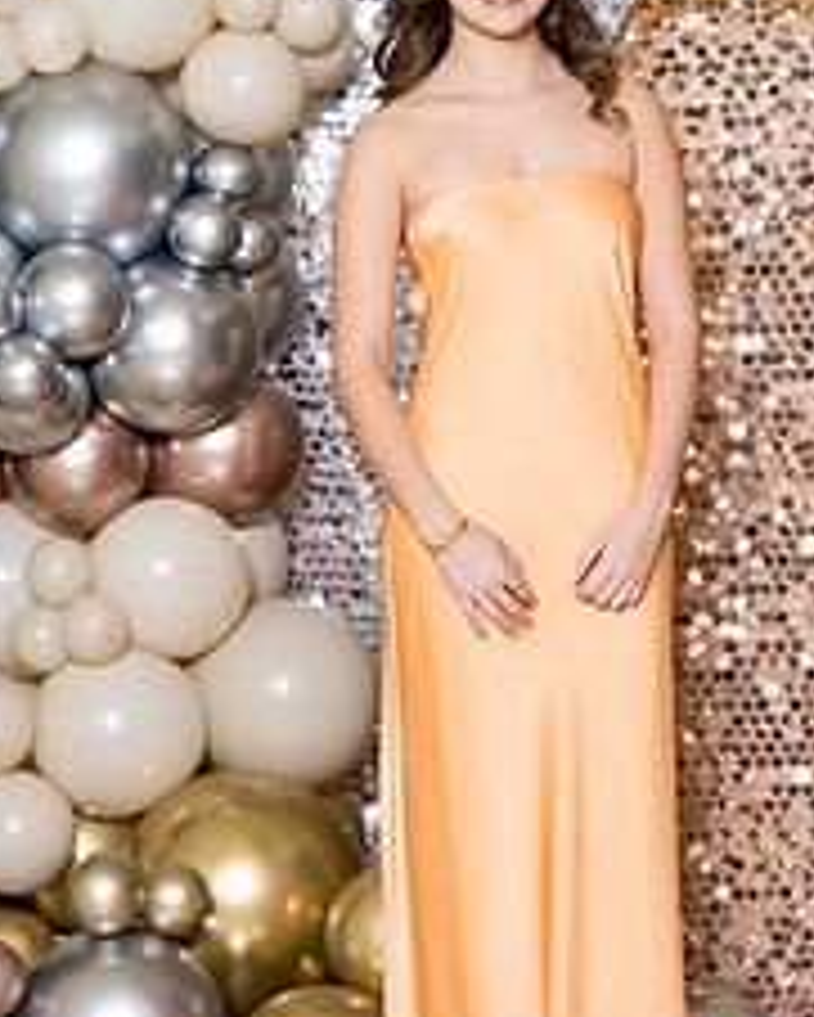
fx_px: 4153
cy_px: 441
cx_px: 495
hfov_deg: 11.2
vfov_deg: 13.9
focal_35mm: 138
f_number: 5.6
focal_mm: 74
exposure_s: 1/200
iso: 250
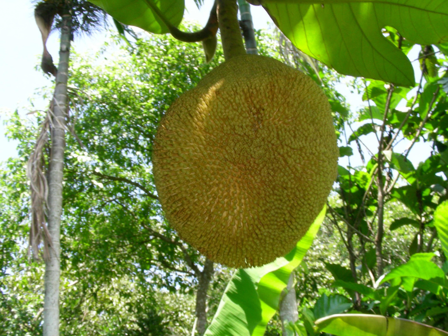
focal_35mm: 38
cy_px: 168
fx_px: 492
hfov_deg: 49.0
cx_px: 224
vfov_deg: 37.7
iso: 50
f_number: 6.8
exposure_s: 1/45.3
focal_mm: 6.3
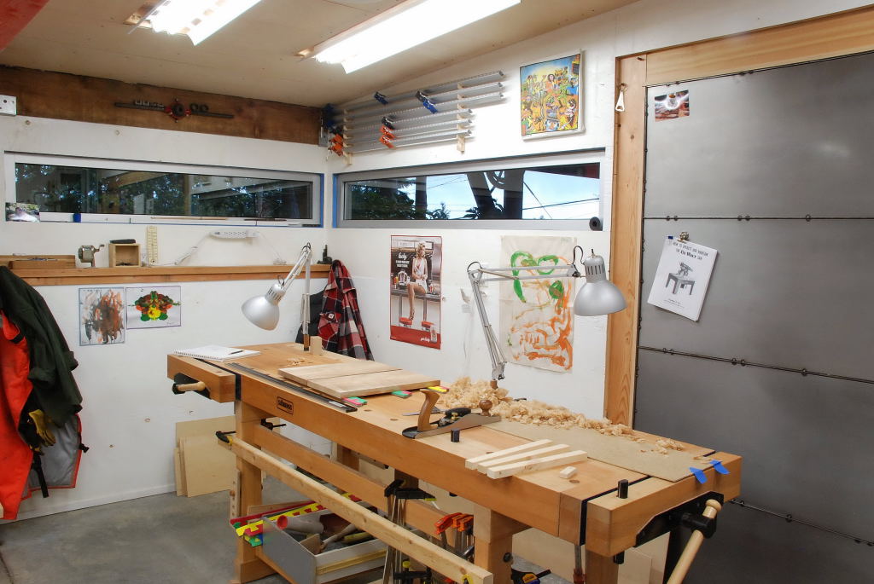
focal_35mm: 30
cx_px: 437
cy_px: 292
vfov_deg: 43.7
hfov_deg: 61.9
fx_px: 729
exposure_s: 1/4
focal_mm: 20
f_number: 16
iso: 640
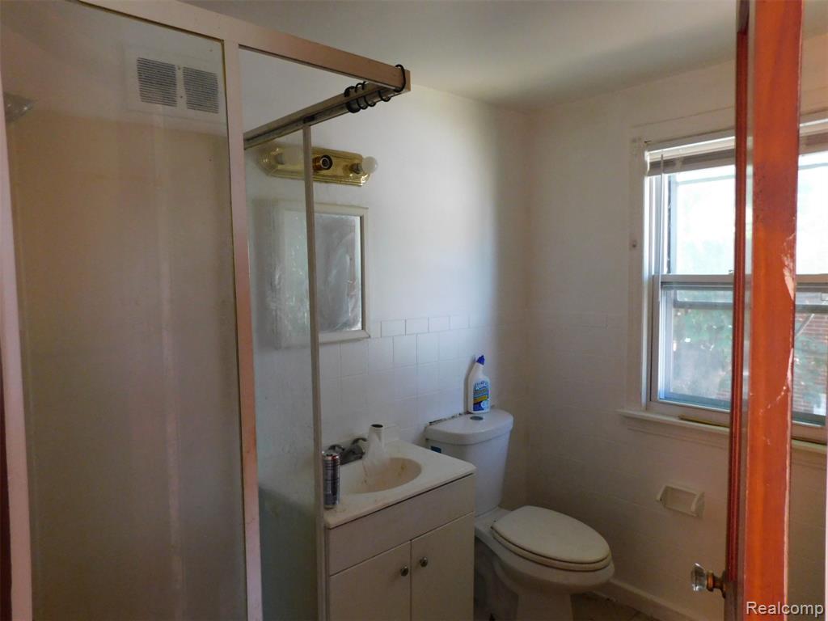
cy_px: 310
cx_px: 414
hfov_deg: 73.9
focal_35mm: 23
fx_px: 550
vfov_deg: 58.9
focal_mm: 4
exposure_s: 1/20
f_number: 3
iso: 400
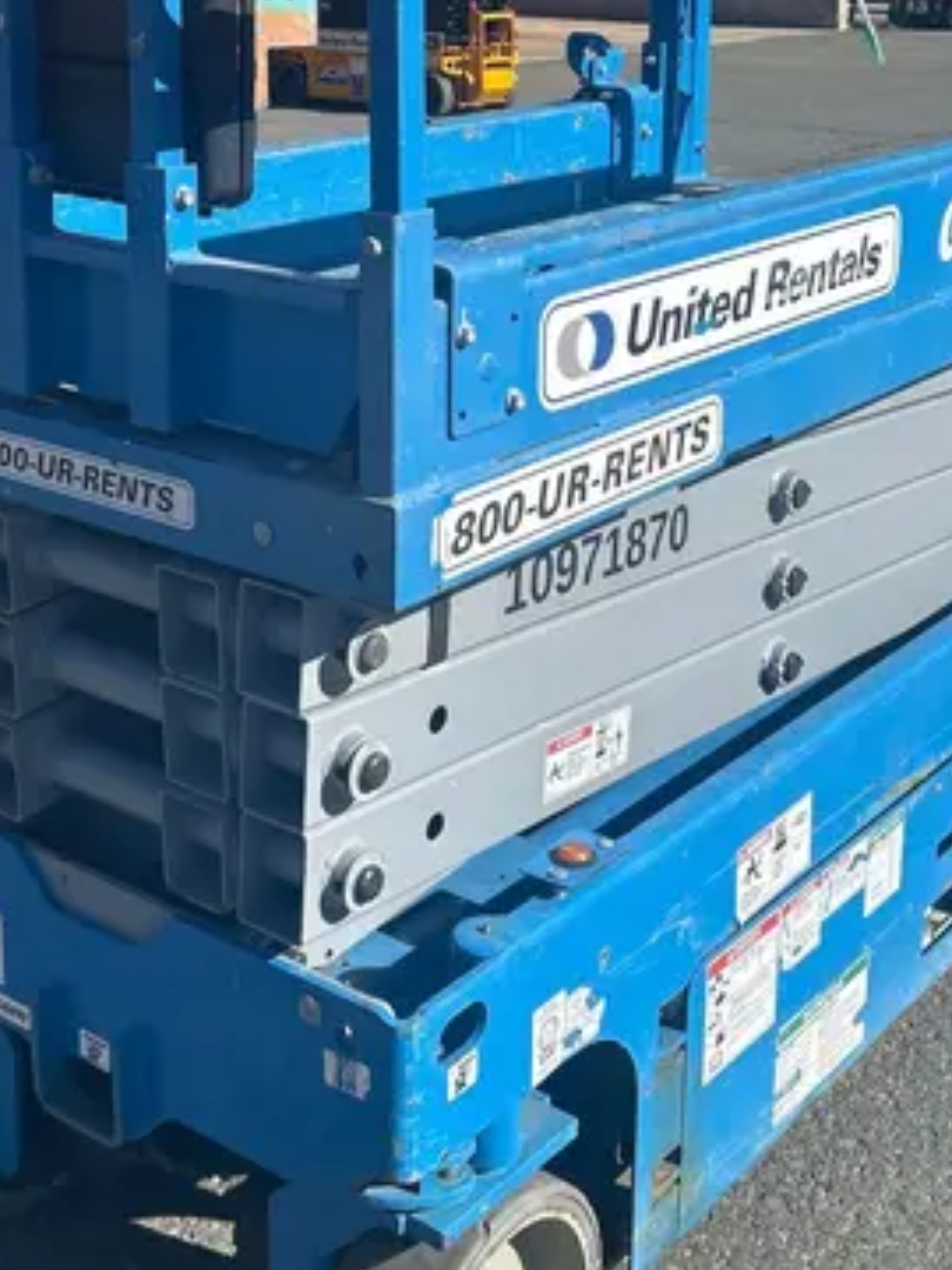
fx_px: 1943
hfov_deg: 27.5
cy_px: 291
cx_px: 472
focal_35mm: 53
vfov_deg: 35.2
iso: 50
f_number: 1.5
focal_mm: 5.7
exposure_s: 1/4630
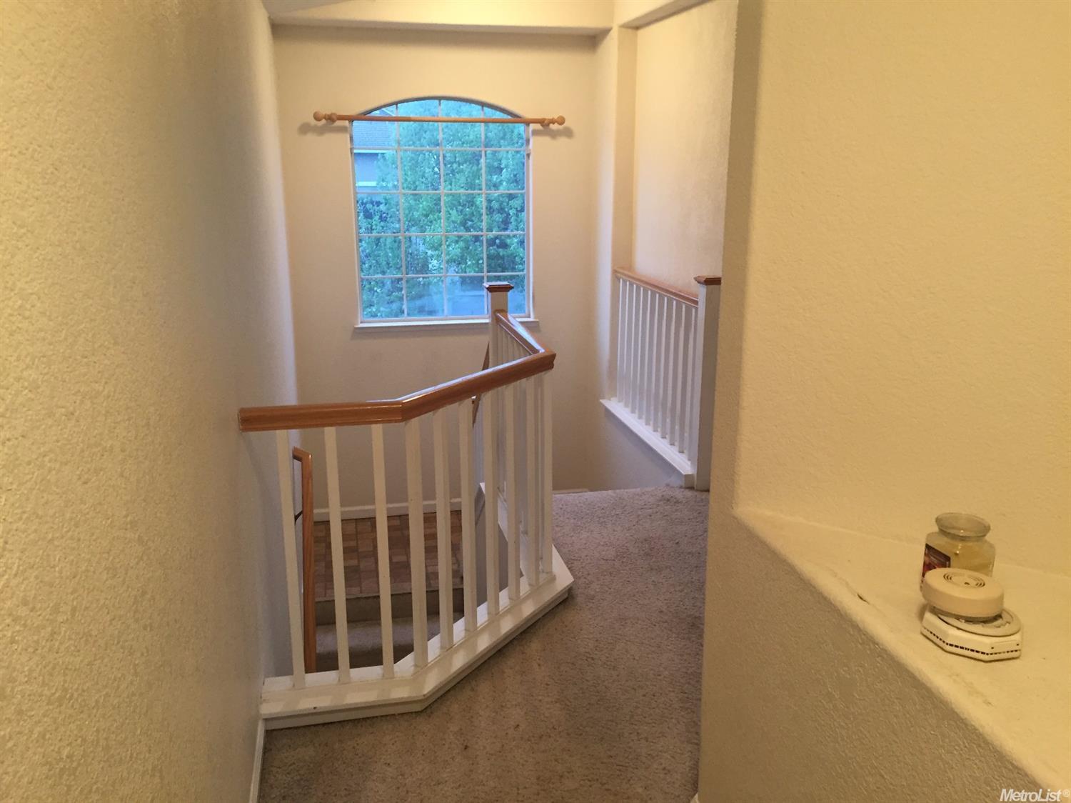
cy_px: 402
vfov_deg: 48.2
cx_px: 536
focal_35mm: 29
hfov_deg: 61.7
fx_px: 897
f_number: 2.2
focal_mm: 4.15
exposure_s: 1/30
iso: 100
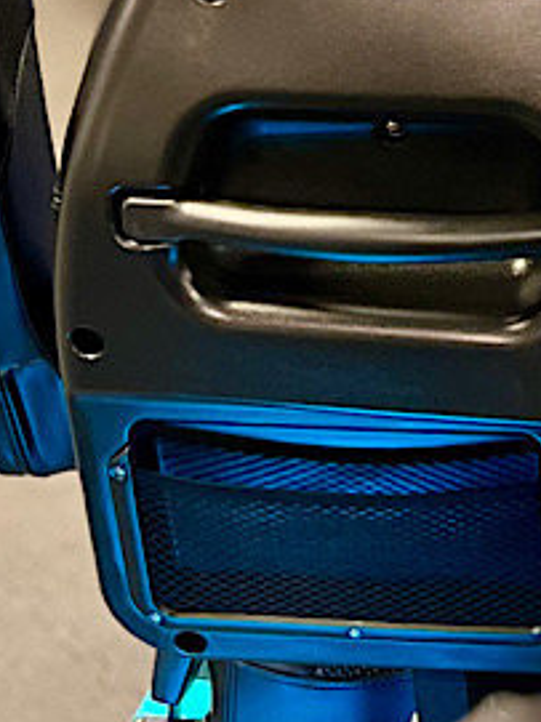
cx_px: 858
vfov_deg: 19.3
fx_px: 2002
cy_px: -131
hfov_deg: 14.2
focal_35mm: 96
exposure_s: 1/40
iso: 500
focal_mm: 5.7
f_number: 1.5
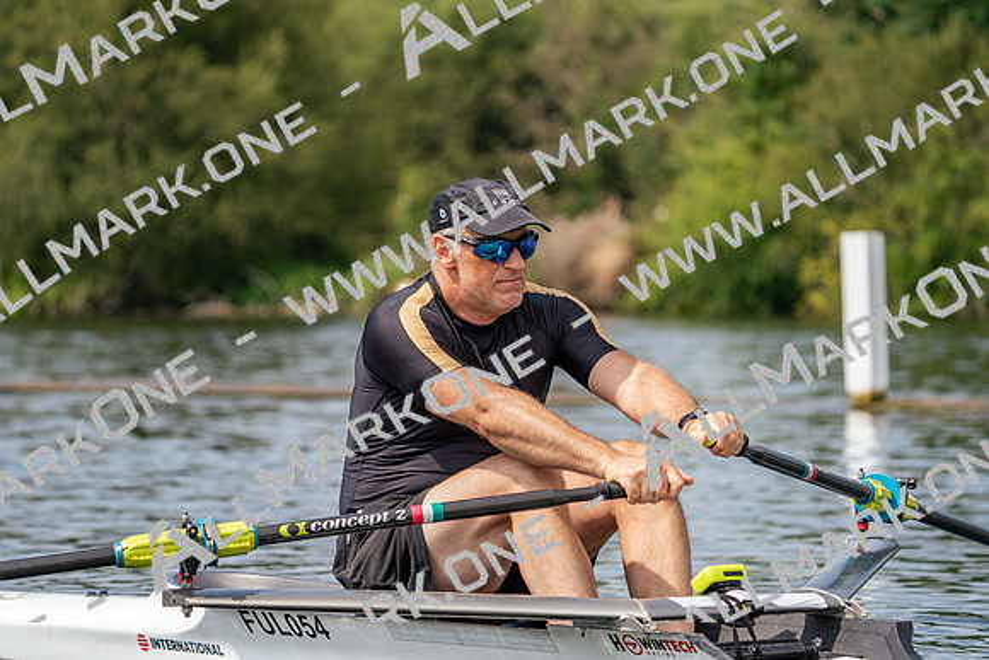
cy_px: 330
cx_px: 494
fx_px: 5495
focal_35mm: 200
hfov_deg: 10.3
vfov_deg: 6.9
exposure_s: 1/1600
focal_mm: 200
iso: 320
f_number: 5.6
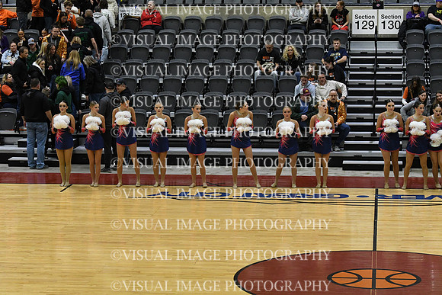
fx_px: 1326
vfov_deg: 12.7
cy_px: 148
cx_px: 221
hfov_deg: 18.9
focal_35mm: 108
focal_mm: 72
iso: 4000
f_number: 4
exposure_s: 1/500
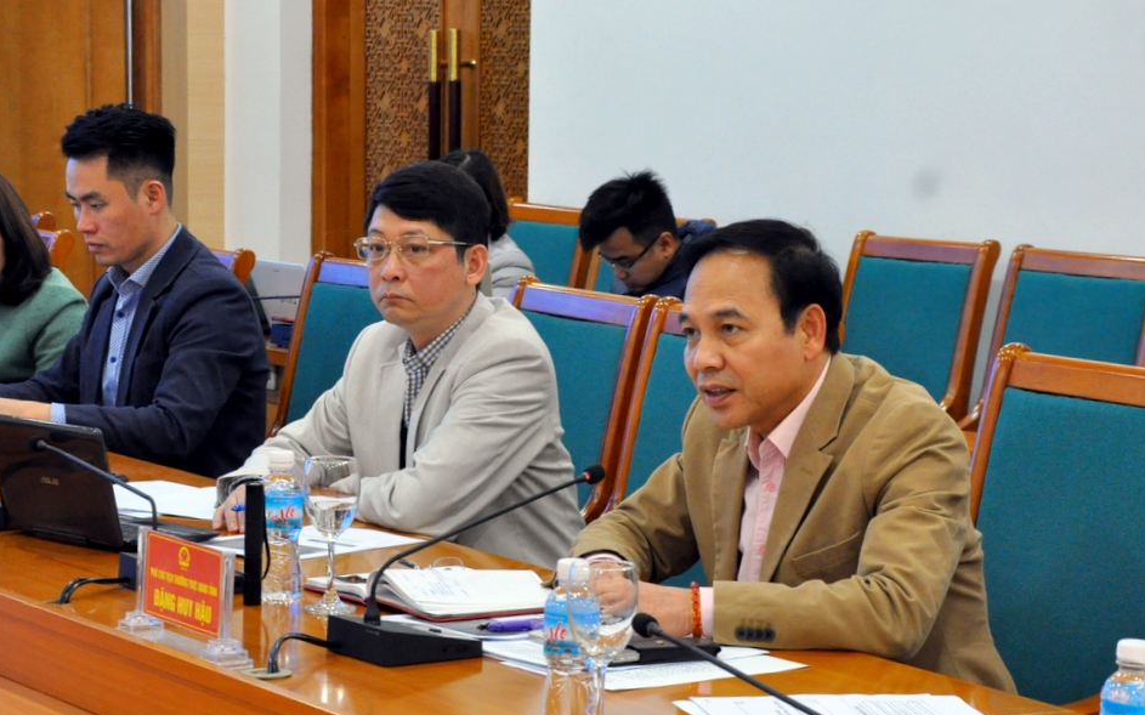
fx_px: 2590
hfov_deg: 24.9
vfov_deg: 15.7
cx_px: 556
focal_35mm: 83
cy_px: 376
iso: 1600
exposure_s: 1/60
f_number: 5
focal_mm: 50
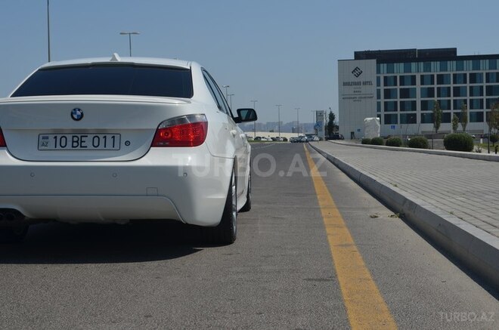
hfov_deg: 33.5
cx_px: 250
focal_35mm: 60
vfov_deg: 22.5
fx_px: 830
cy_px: 165
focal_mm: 40
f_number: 9
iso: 100
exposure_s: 1/320
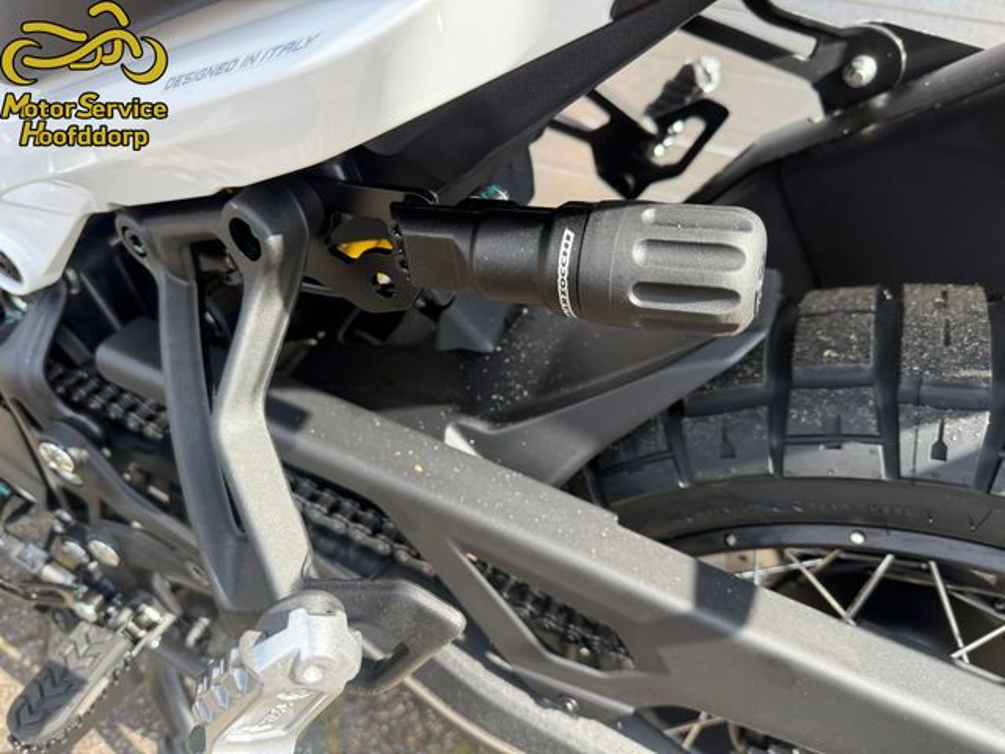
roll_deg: -4.0
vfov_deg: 56.8
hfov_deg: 71.6
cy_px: 377
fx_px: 697
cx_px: 502
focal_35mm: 24
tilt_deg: -40.8
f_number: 1.78
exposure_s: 1/805
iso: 100
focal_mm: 6.76
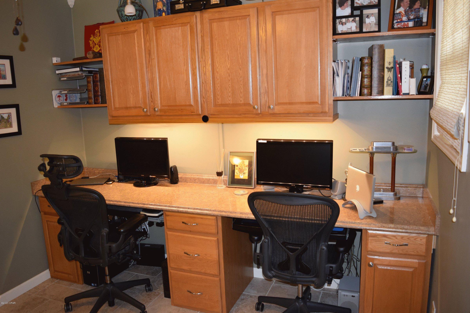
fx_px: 352
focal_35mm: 27
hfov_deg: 67.4
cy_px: 156
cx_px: 235
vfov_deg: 47.9
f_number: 3.5
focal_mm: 18
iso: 1100
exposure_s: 1/60
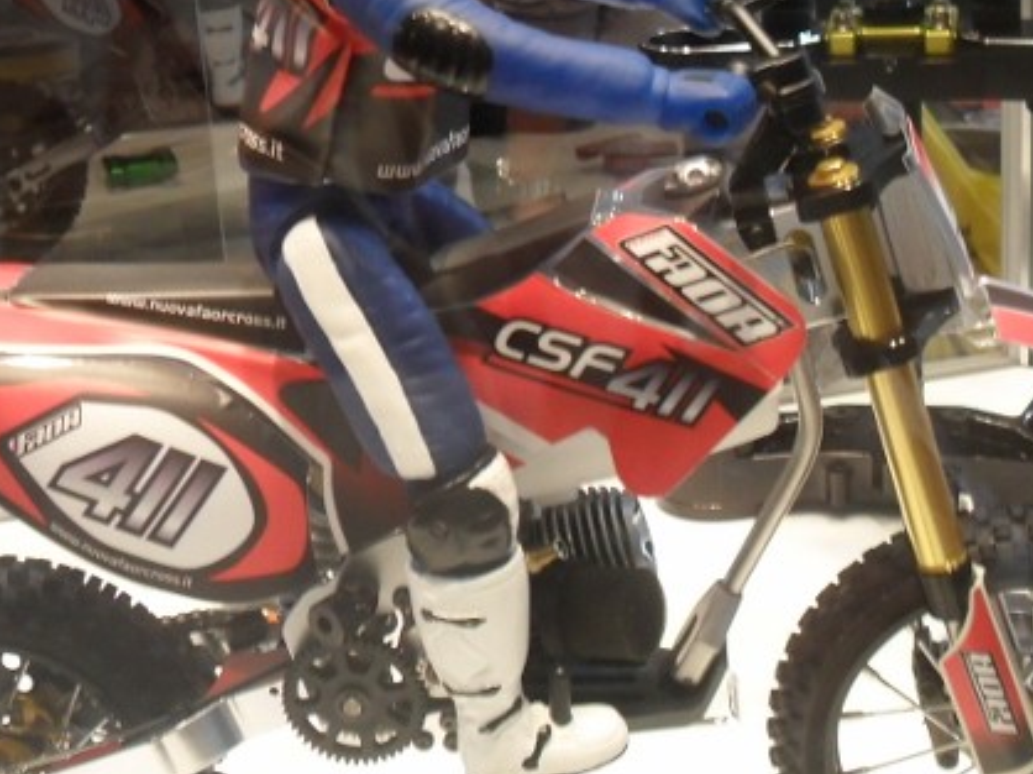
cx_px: 467
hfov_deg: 29.0
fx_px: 1998
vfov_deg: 21.9
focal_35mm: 67
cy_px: 297
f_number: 2.8
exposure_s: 1/30
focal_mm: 6.2
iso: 200
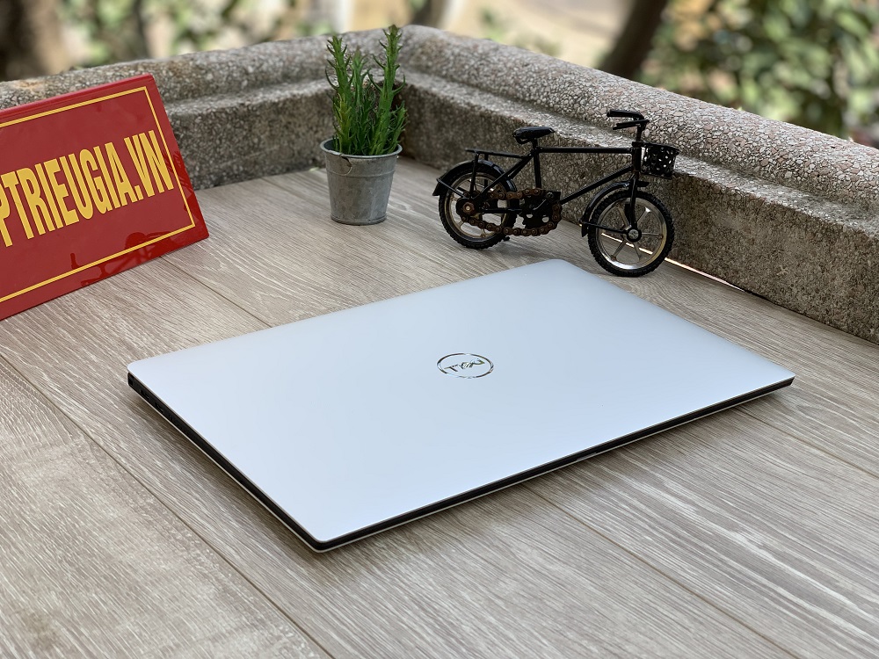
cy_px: 330
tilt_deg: -24.2
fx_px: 1320
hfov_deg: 36.8
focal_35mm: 52
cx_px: 440
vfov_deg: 28.0
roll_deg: -1.4
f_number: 2.4
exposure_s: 1/165
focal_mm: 6
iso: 16
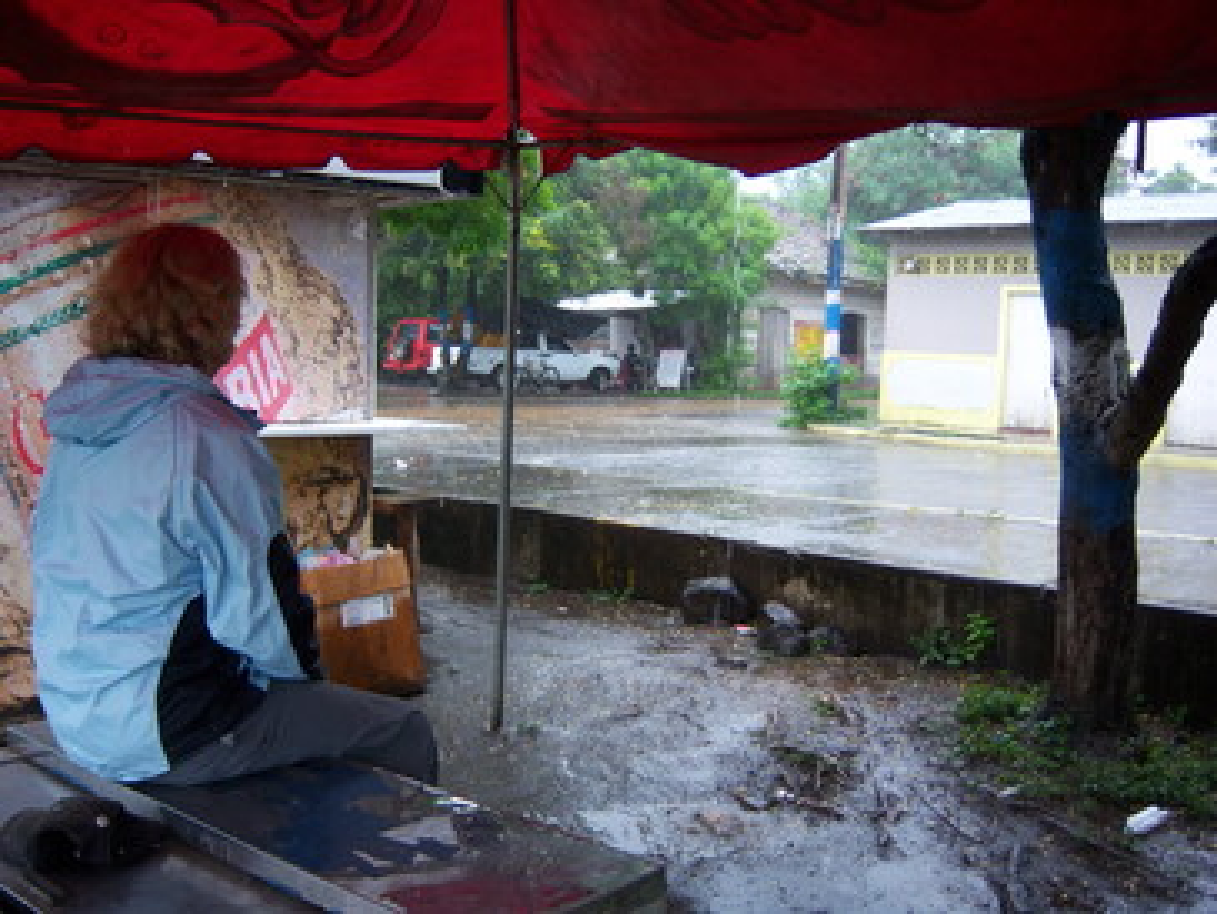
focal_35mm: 36
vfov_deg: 39.7
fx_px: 1266
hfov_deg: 51.3
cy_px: 457
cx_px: 608
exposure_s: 1/60
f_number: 2.8
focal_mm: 7.5
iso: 80
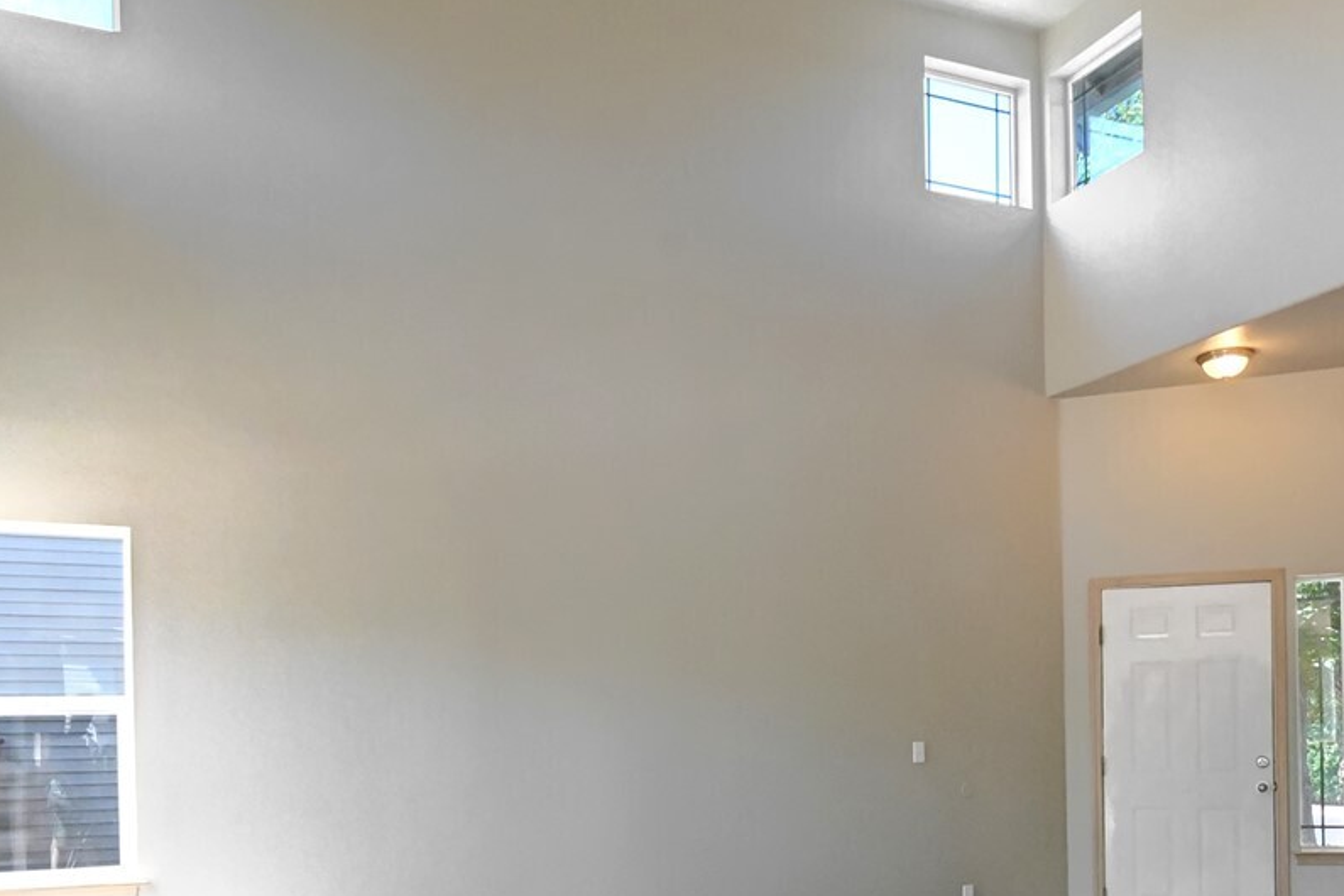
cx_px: 696
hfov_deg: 58.7
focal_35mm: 32
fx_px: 1195
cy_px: 724
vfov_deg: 39.4
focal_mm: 10
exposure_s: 1/15
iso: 3200
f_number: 11
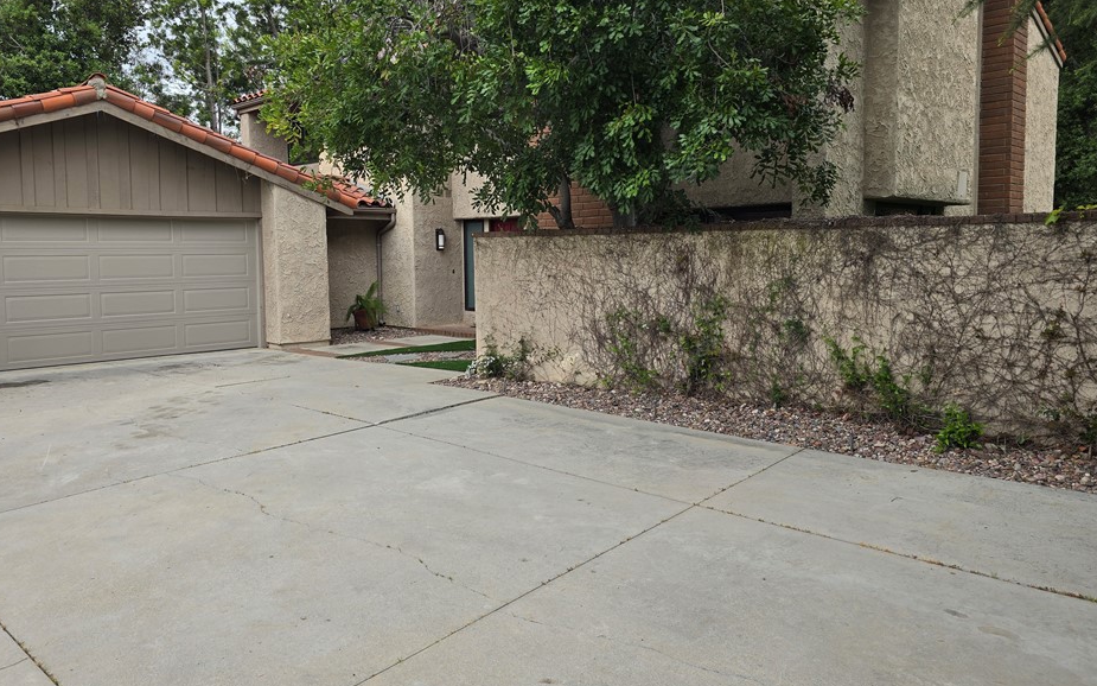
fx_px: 807
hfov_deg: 68.3
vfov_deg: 46.0
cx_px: 518
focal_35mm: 27
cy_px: 313
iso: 12
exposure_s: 1/199
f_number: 1.7
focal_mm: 6.3
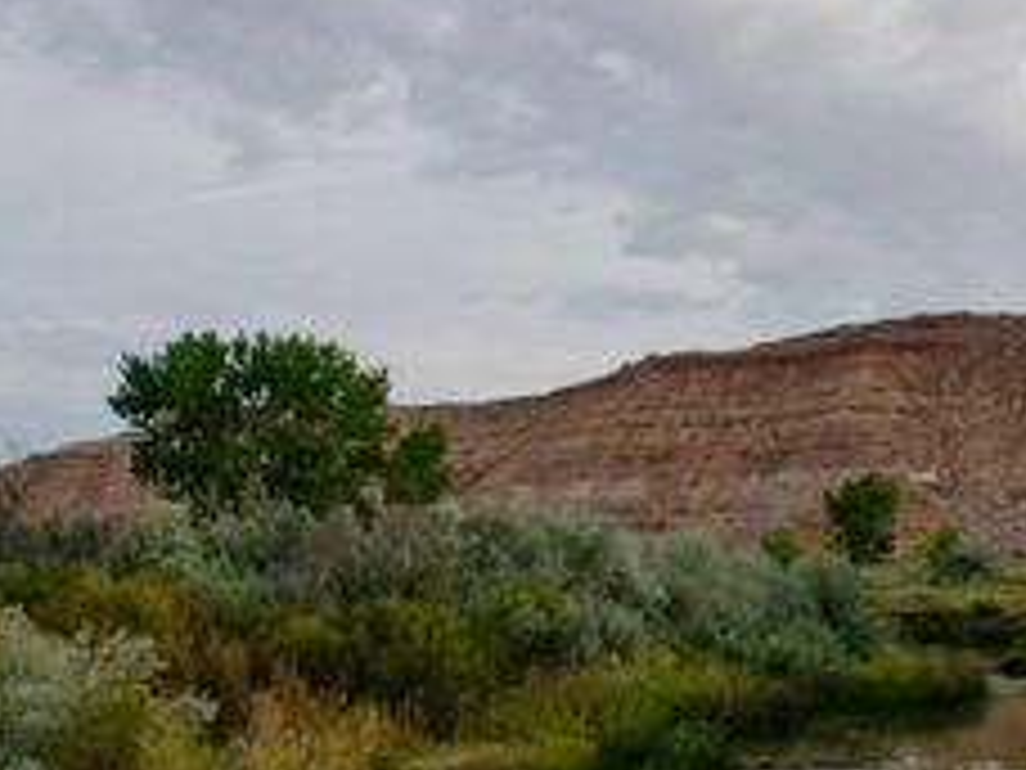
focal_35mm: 49
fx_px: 1452
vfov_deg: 29.4
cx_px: 853
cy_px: 529
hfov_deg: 37.2
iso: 100
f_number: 8
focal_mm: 18
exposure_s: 1/250
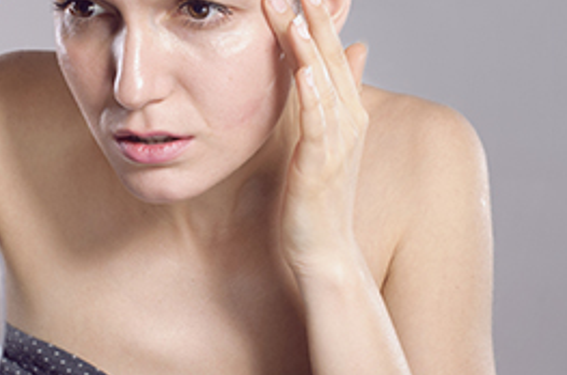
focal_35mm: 129
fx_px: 2027
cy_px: 71
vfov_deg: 10.5
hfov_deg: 15.8
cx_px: 108
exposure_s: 1/100
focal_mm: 50
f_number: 6.3
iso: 160
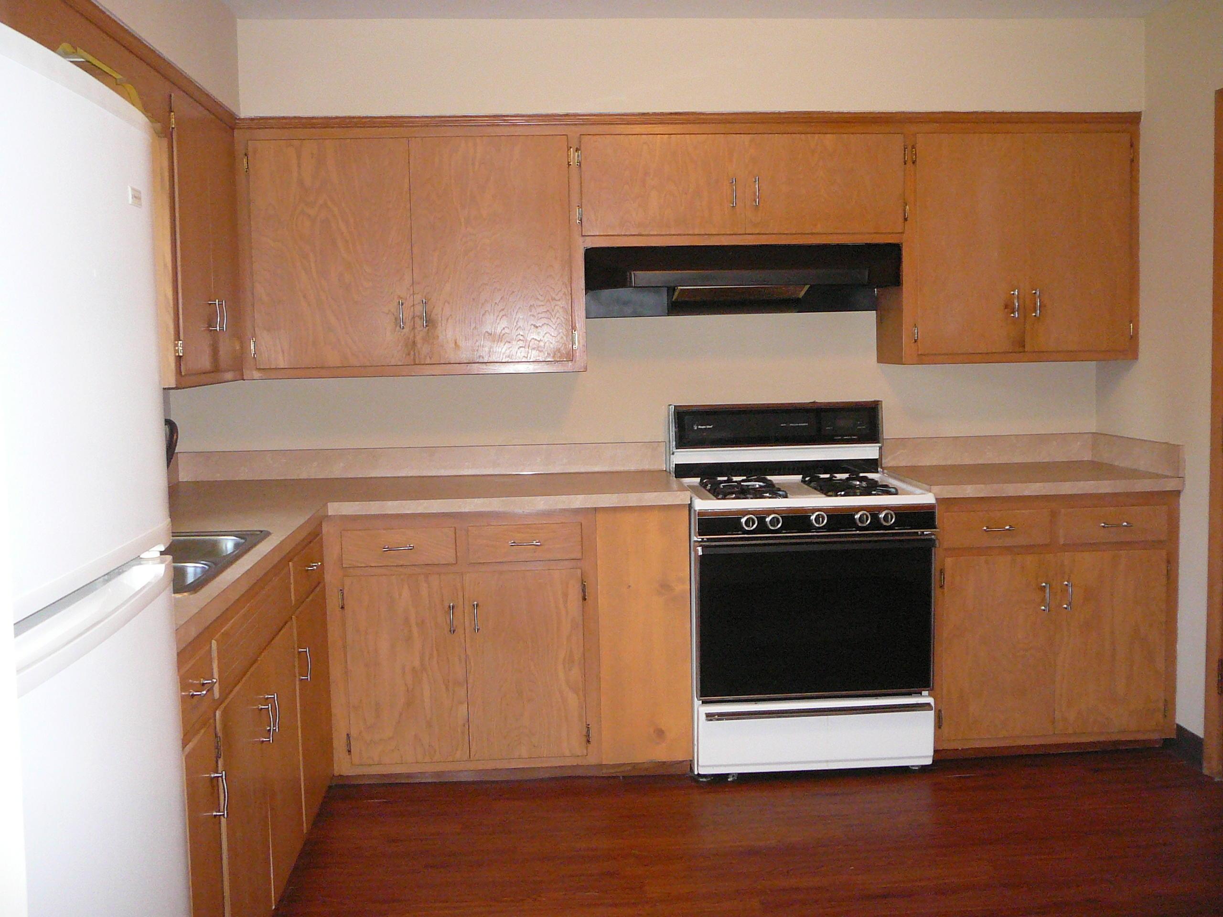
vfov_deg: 40.7
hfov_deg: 52.6
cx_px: 612
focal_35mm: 35
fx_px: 1237
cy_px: 458
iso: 320
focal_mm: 5.2
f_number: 2.8
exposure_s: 1/30
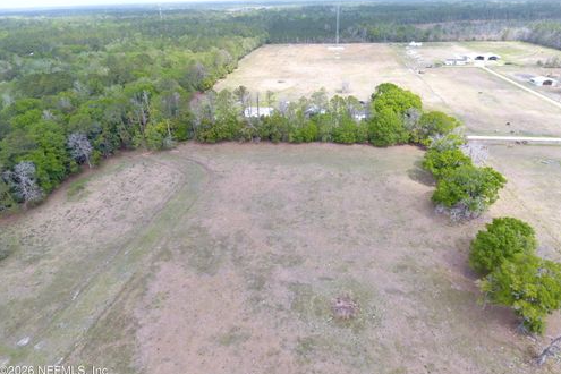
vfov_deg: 59.5
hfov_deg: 81.2
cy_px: 177
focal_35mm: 21
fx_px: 327
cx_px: 281
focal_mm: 3.61
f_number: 2.8
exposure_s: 1/305
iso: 100
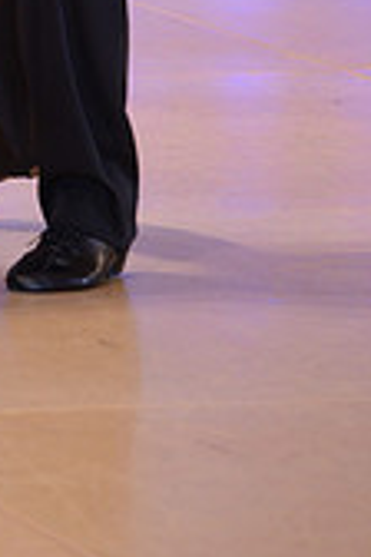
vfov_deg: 3.7
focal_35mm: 554
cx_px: -230
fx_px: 8563
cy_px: -358
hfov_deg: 2.5
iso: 1250
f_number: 6.3
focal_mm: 160
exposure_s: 1/250
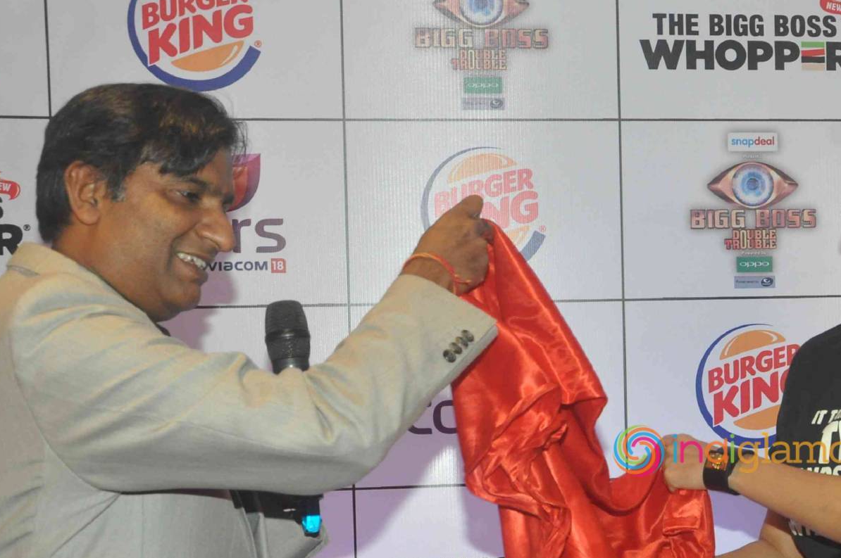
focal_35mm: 71
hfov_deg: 27.5
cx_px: 751
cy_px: 381
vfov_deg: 19.1
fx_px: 1655
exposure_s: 1/200
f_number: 9
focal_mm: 25
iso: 1000
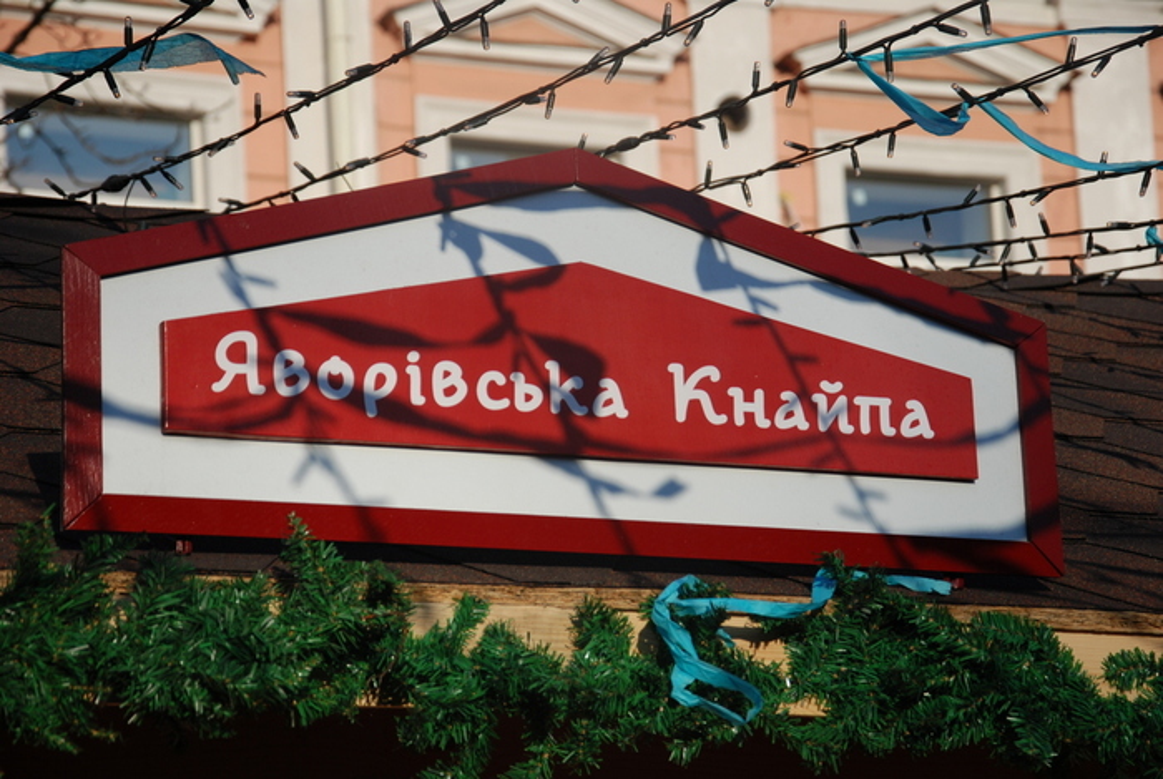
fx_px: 3882
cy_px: 390
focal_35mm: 120
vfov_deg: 11.5
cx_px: 582
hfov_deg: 17.0
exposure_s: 1/400
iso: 100
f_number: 5.6
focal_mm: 80
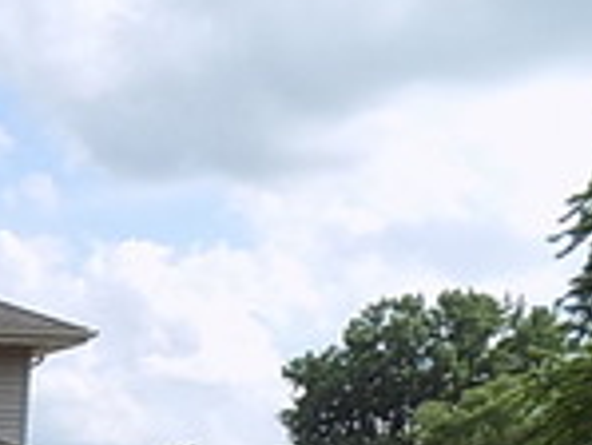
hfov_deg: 16.0
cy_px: 866
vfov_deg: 13.1
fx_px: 1694
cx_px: -552
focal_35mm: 99
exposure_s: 1/1000
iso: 80
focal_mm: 4
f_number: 3.1
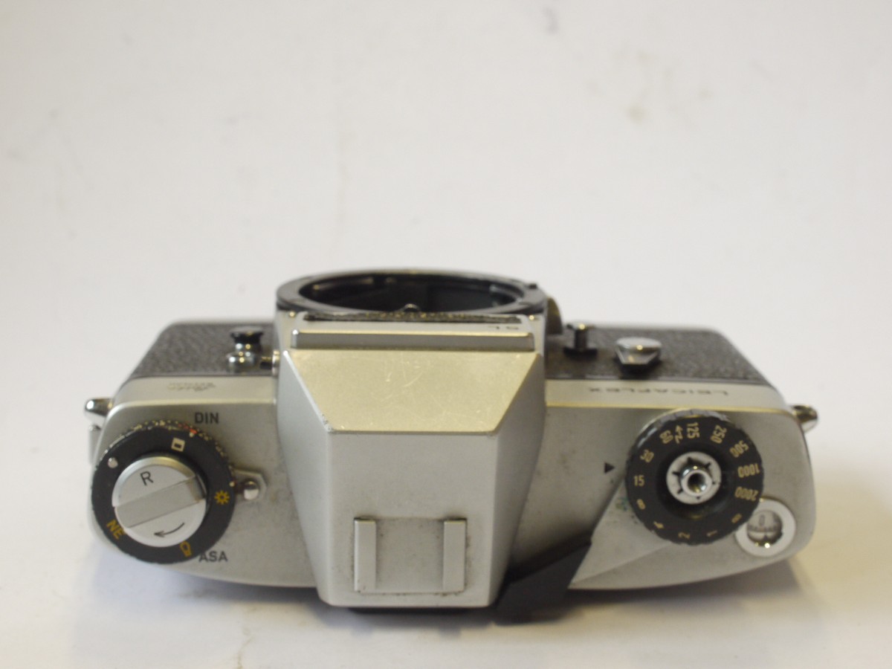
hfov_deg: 32.2
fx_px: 1546
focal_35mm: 60
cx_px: 446
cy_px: 334
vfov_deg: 24.4
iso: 800
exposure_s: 1/50
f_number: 10
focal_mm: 30
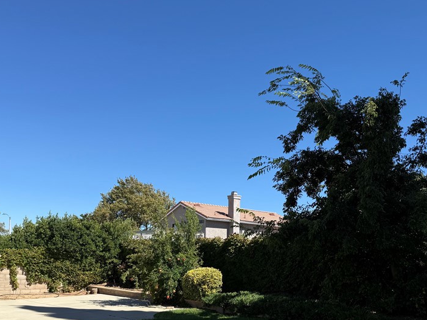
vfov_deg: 40.1
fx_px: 432
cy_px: 220
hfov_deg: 52.6
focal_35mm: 35
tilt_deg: +7.4
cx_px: 206
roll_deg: -0.3
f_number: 1.78
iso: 80
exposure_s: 1/3584
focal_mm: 6.76
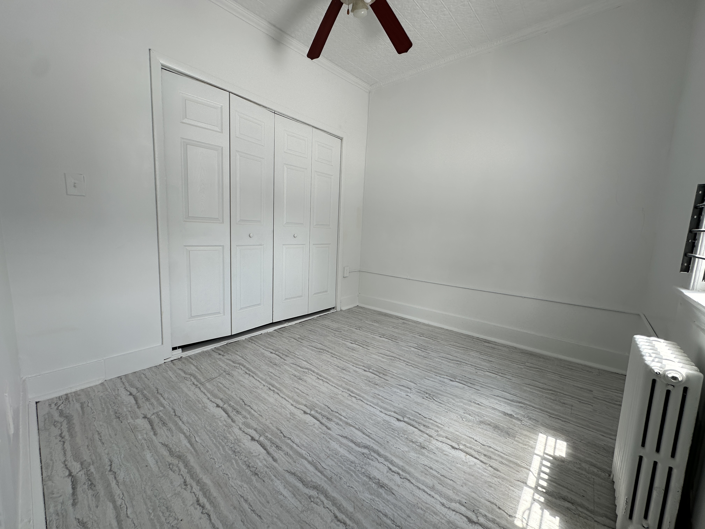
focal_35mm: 14
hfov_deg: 102.1
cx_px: 352
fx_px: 285
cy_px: 264
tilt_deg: -6.2
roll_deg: -2.9
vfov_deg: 85.7
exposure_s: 1/181
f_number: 2.2
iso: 40
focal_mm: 2.22
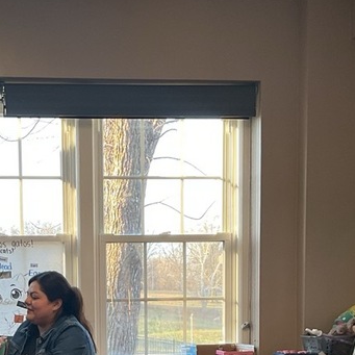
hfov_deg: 22.1
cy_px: 385
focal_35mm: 77
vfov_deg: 21.4
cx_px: 66
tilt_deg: -5.7
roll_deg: +1.5
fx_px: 893
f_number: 1.8
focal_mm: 3
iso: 40
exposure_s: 1/60
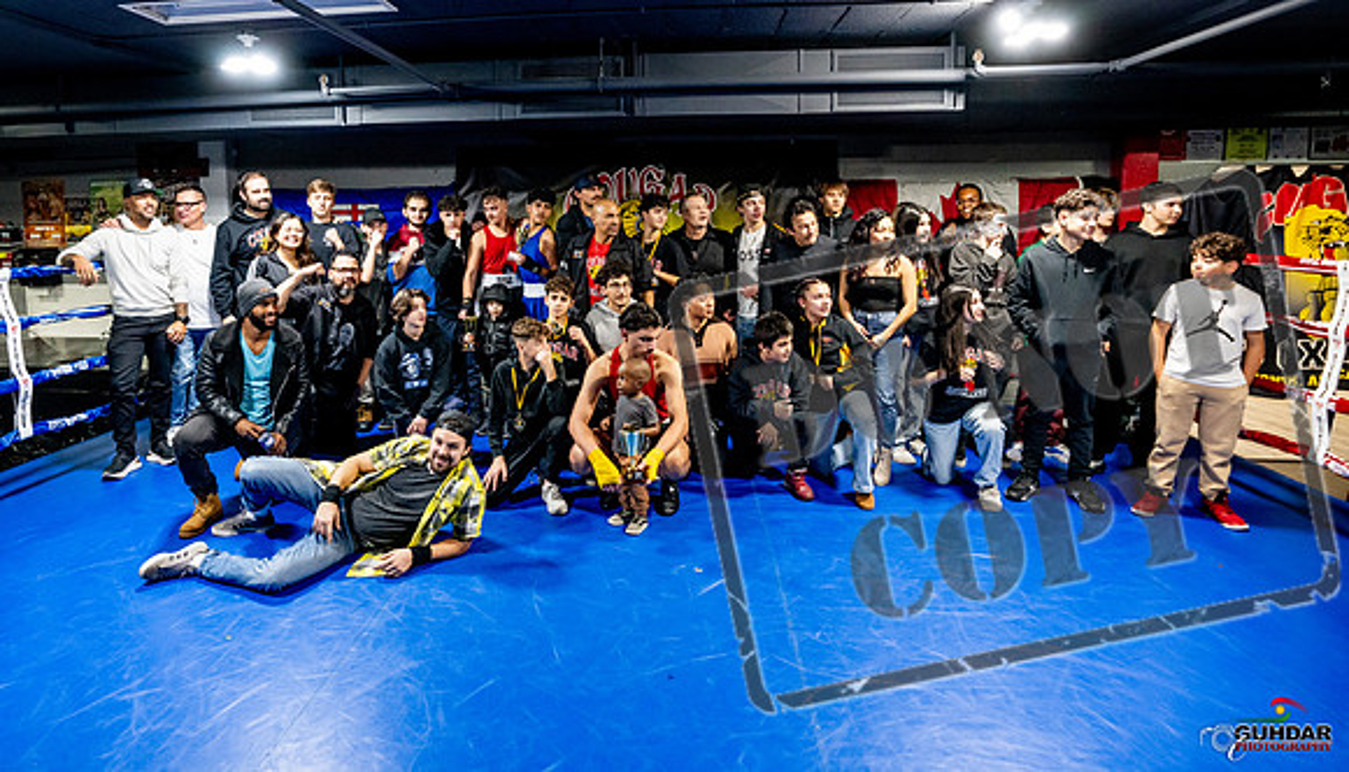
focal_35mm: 19
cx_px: 594
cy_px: 276
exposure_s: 1/160
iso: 5000
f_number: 5
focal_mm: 16
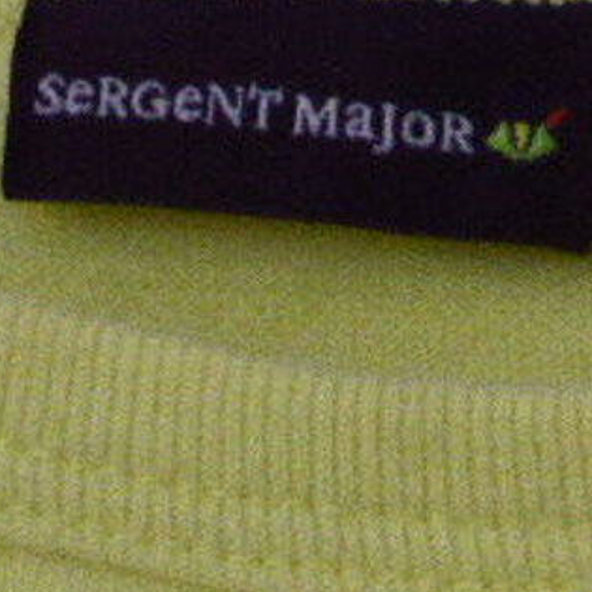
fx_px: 6017
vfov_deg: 5.6
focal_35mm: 311
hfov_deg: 5.6
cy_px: 524
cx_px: 479
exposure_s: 1/8
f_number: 5.3
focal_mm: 18.2
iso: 1600
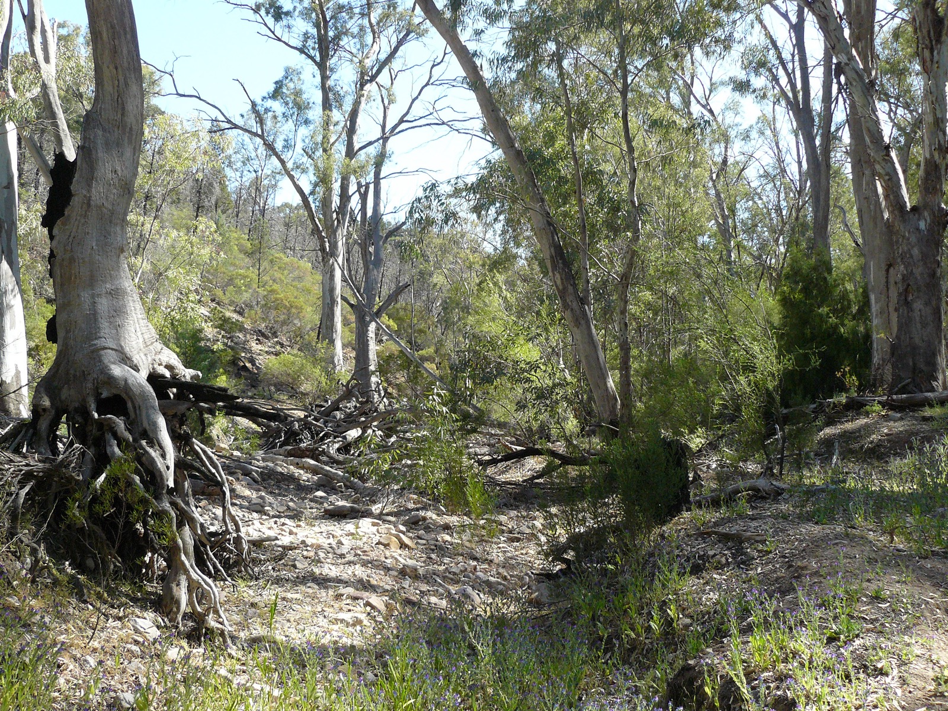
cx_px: 474
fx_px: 986
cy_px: 356
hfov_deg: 51.4
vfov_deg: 39.7
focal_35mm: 36
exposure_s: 1/250
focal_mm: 6
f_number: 5
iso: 200
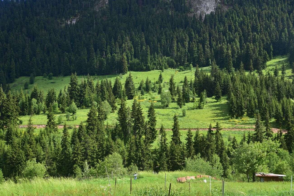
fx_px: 408
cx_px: 147
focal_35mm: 50
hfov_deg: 39.6
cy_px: 98
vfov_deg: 27.0
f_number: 11
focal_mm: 50
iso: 200
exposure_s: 1/125
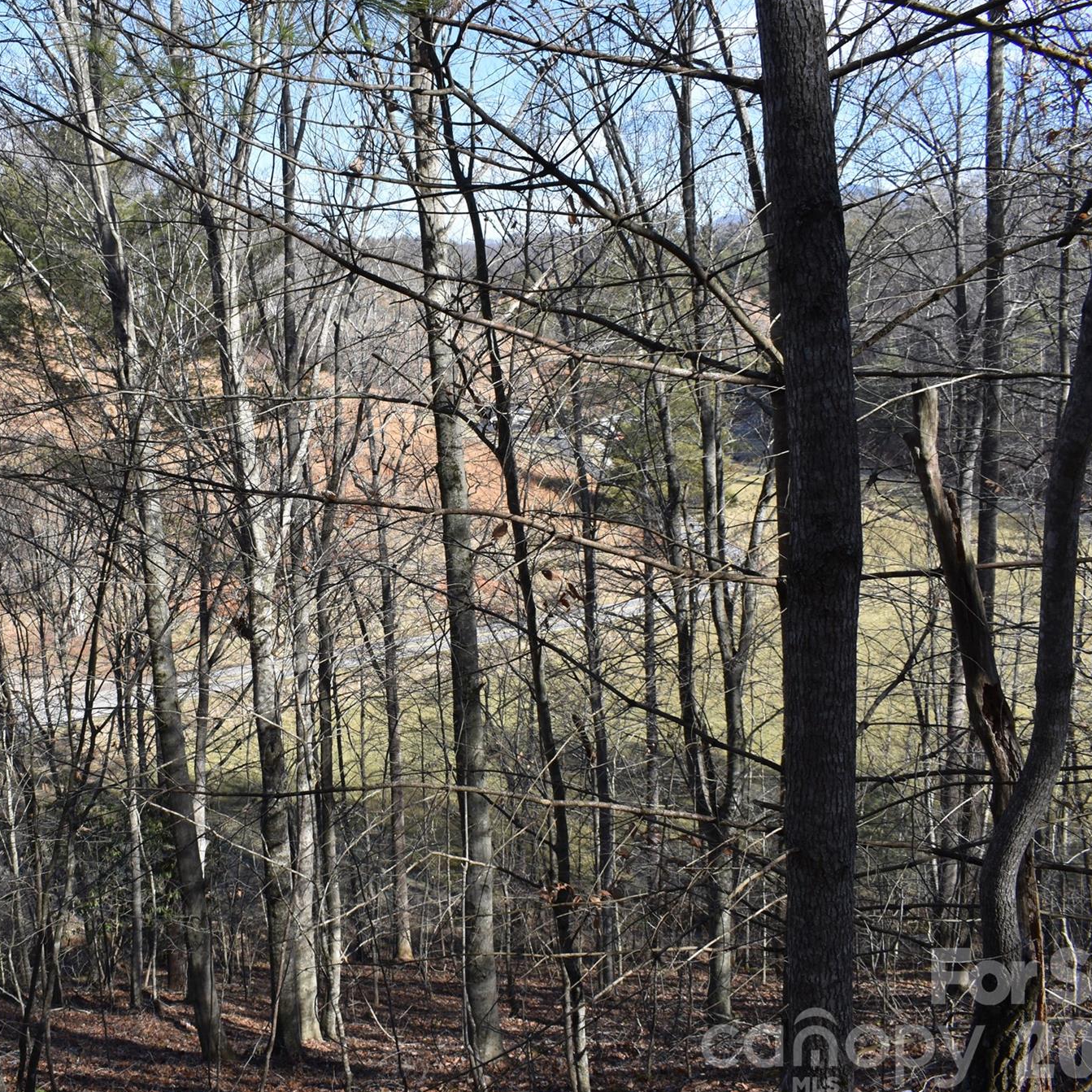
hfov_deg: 46.4
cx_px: 358
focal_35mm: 35
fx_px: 1249
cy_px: 553
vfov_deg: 47.2
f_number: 8
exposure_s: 1/250
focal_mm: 18
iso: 200
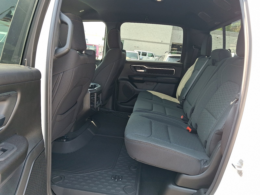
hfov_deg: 69.4
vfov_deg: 54.9
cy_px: 98
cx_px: 130
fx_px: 188
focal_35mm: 25
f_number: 1.8
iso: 28
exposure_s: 1/100
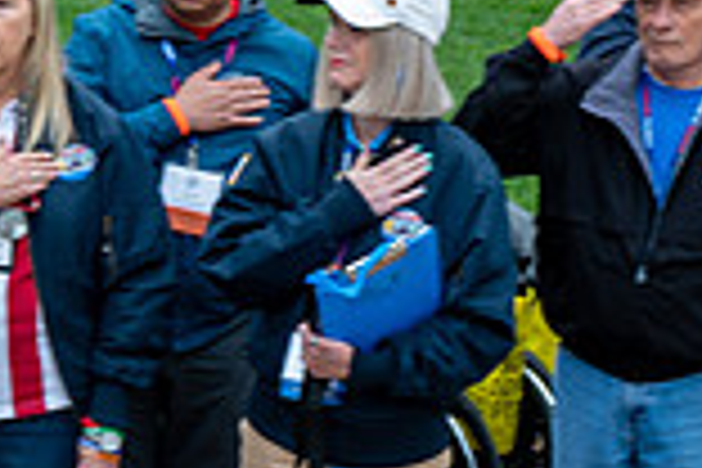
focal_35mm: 201
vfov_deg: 6.8
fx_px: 3919
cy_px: 400
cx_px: -99
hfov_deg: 10.1
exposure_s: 1/100
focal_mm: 54
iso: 220
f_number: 6.3
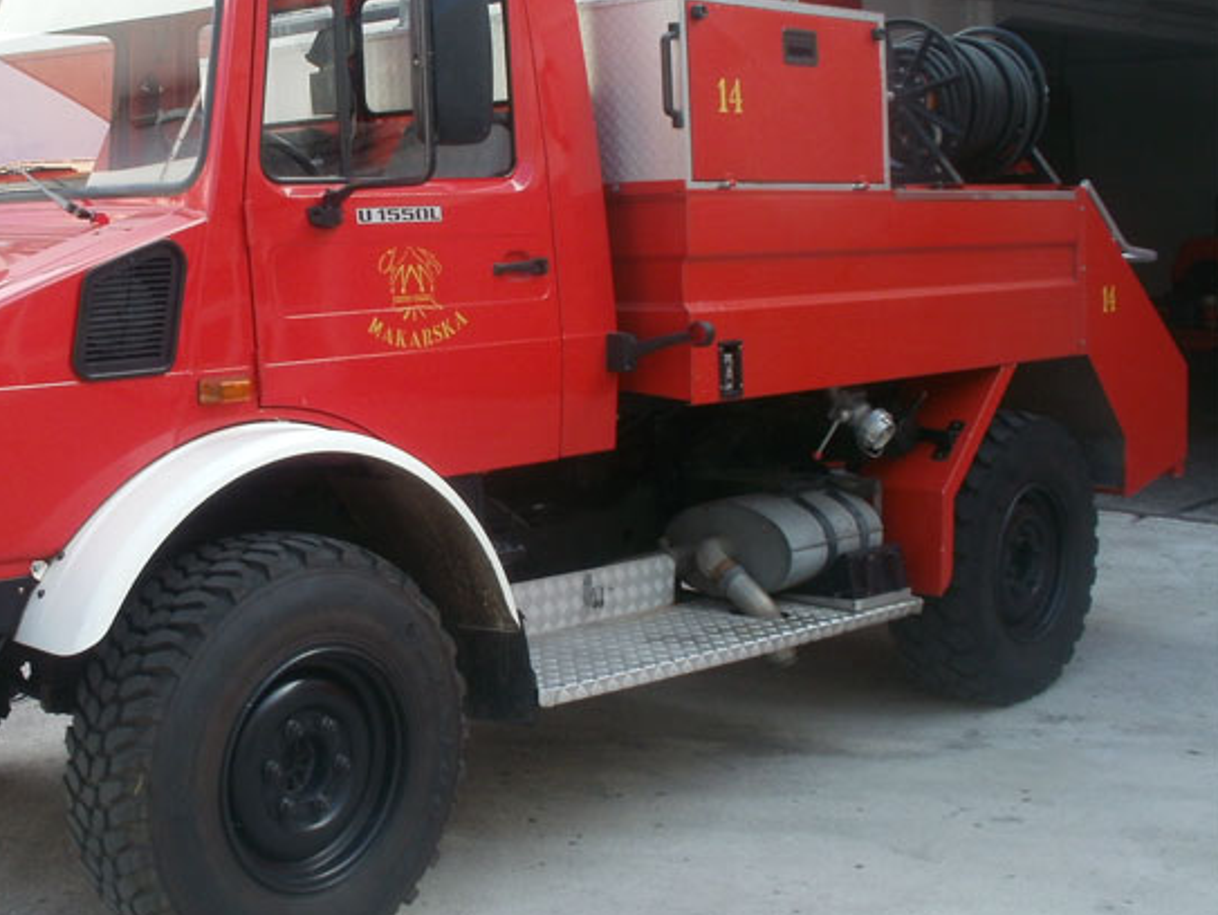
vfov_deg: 27.5
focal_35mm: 53
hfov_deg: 35.5
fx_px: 1866
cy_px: 399
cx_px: 332
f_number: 5.6
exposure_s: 1/80
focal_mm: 6.3
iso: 100
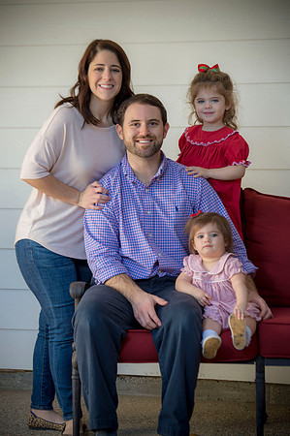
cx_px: 145
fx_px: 1477
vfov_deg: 16.8
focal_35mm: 122
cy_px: 218
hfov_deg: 11.2
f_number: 4
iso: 320
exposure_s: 1/200
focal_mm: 122
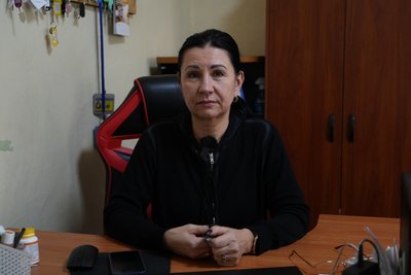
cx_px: 206
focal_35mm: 46
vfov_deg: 29.3
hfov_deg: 42.7
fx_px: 525
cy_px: 138
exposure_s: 1/60
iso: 800
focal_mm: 46
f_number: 4
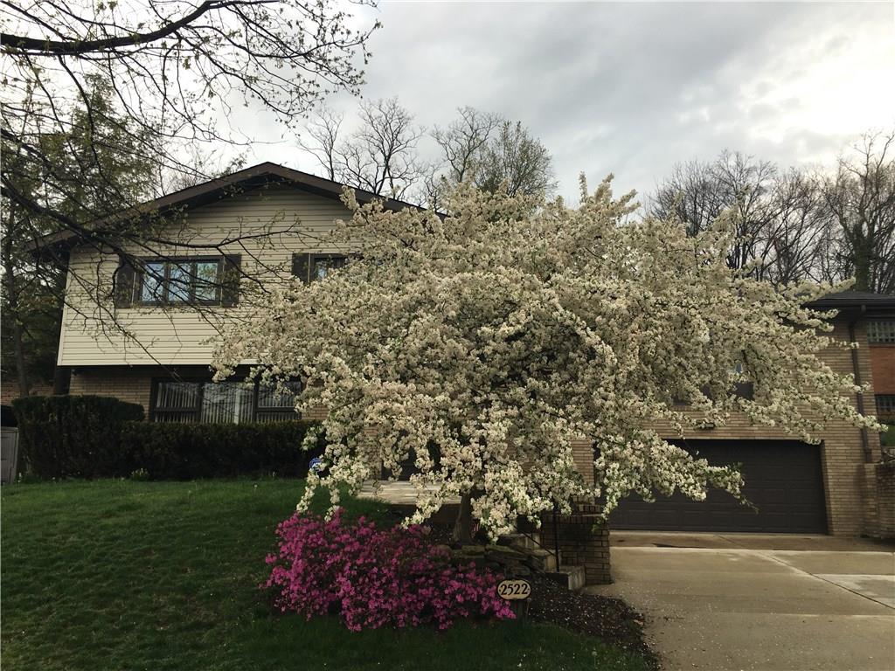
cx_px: 448
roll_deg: -0.3
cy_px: 336
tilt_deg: +12.9
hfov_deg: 61.7
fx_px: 750
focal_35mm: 29
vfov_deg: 48.2
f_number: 2.2
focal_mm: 4.15
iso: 25
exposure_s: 1/120
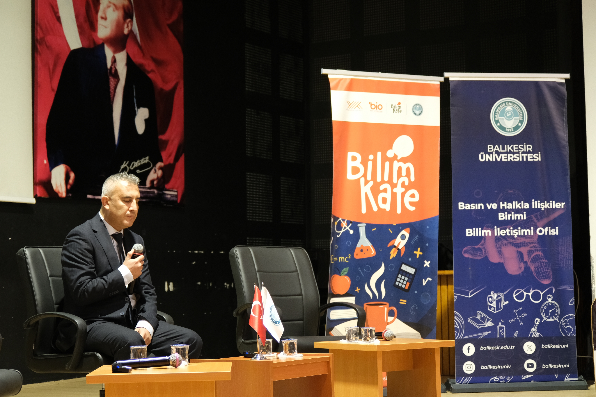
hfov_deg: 30.1
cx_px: 298
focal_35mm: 67
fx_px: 1109
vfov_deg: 20.3
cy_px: 198
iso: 2500
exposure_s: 1/14
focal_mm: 44.7
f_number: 4
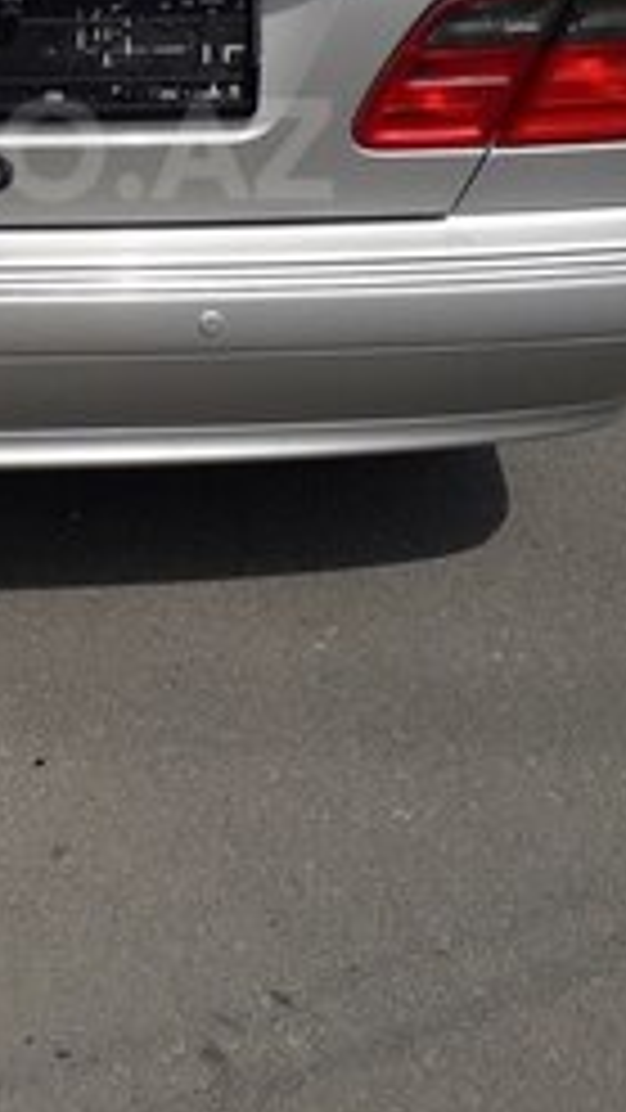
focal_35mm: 59
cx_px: -14
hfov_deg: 19.7
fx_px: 1740
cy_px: 149
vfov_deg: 33.9
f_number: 1.9
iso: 40
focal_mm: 3.6
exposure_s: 1/3876
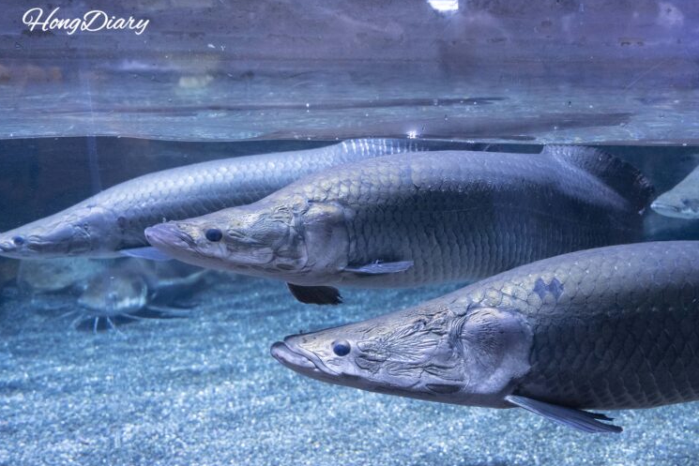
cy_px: 309
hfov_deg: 43.8
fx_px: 854
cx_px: 474
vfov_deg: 30.3
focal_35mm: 44
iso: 10000
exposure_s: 1/160
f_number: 5
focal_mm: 32
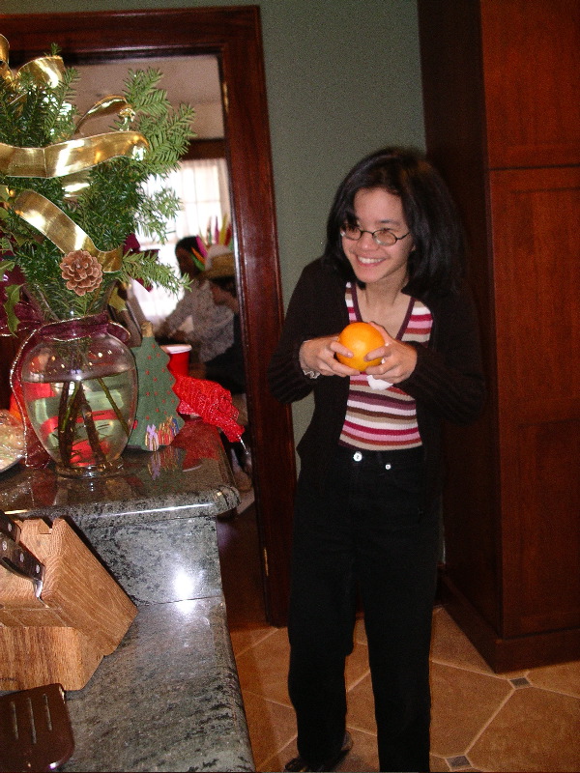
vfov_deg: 50.1
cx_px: 290
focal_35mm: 37
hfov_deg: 38.7
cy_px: 386
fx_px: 827
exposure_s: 1/40
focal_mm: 7.8
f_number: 2.8
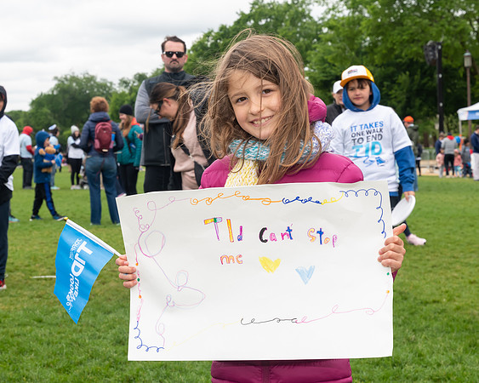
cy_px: 176
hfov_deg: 24.5
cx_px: 208
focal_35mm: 78
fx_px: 1103
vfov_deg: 19.7
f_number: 7.1
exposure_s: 1/250
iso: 250
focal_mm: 40
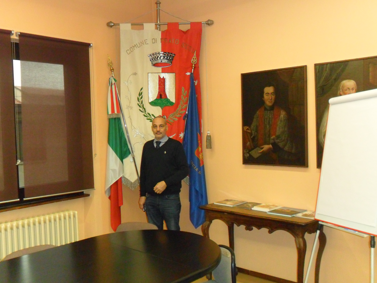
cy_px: 142
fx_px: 403
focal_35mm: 37
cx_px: 188
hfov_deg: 50.1
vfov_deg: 38.7
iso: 400
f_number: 4
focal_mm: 6.6
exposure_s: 1/45
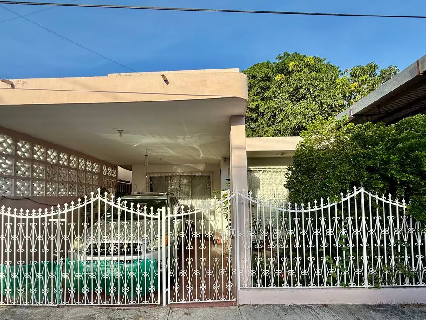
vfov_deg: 70.9
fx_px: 222
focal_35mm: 18
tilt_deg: +3.4
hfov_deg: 87.7
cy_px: 191
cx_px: 205
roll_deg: +0.4
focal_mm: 2.22
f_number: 2.2
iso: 50
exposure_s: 1/1001
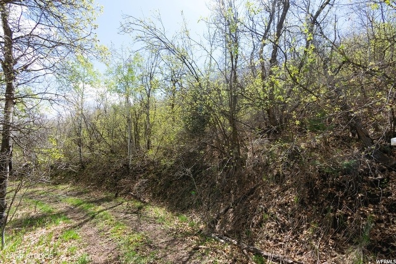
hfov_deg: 100.4
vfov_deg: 77.4
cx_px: 198
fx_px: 165
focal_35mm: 15
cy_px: 132
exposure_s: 1/250
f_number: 8
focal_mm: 10
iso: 200
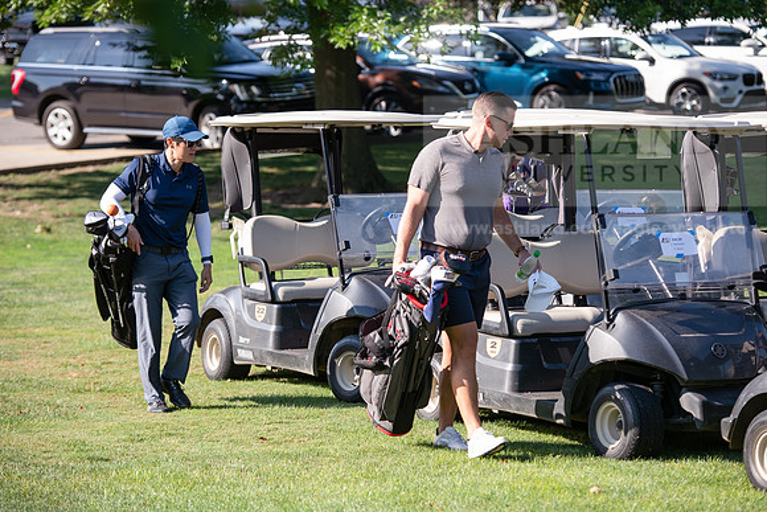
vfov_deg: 11.2
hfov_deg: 16.8
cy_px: 256
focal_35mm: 122
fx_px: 2600
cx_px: 384
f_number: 3.5
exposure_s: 1/400
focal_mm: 122
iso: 100
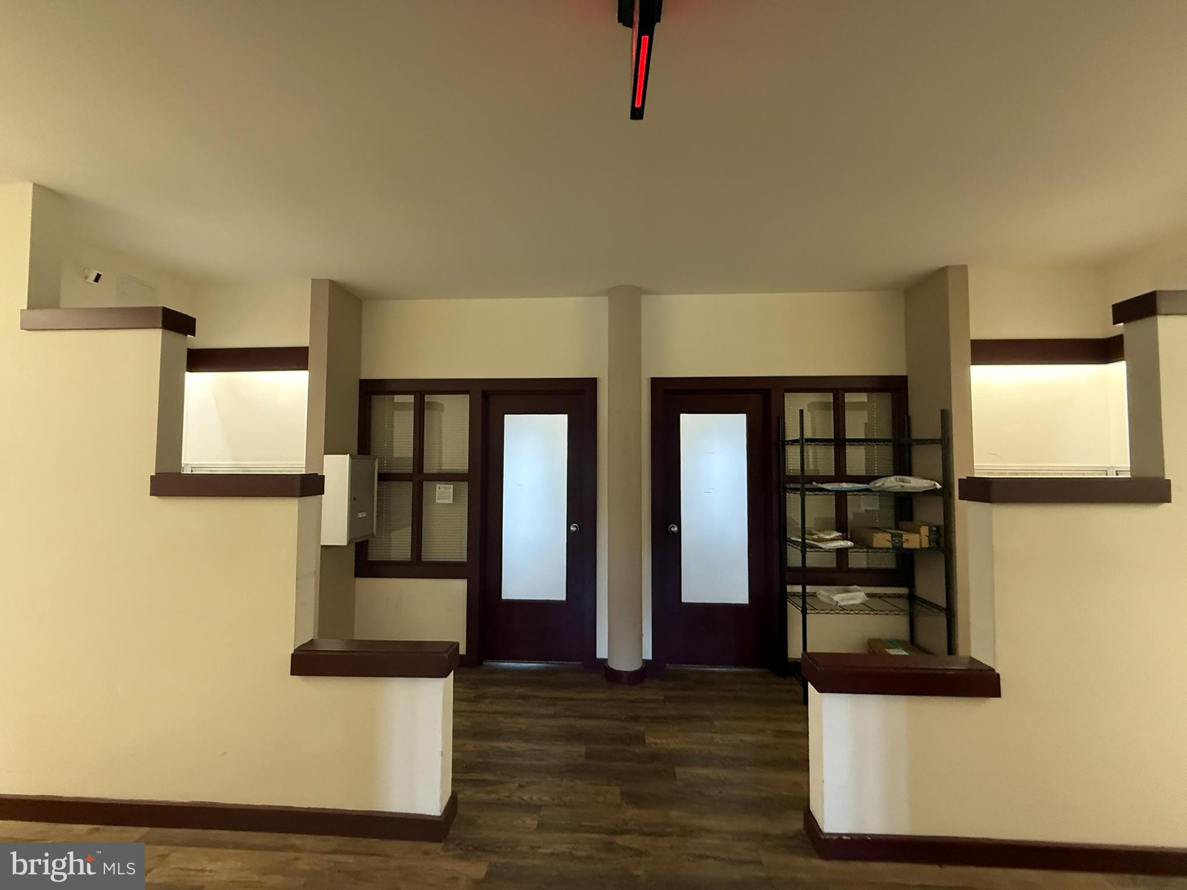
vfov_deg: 85.7
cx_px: 594
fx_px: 480
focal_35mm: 14
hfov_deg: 102.1
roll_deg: +0.6
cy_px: 445
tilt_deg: +2.4
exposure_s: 1/60
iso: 500
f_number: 2.2
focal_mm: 2.22
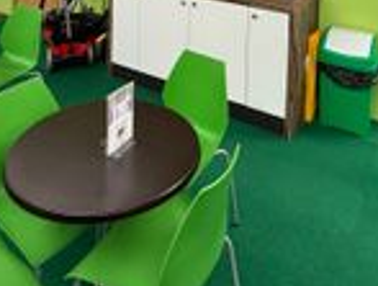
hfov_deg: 48.8
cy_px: -85
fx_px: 416
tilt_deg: -2.9
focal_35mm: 38
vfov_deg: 30.1
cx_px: 211
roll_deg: -2.0
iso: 160
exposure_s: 1/99
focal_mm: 2.22
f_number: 2.2
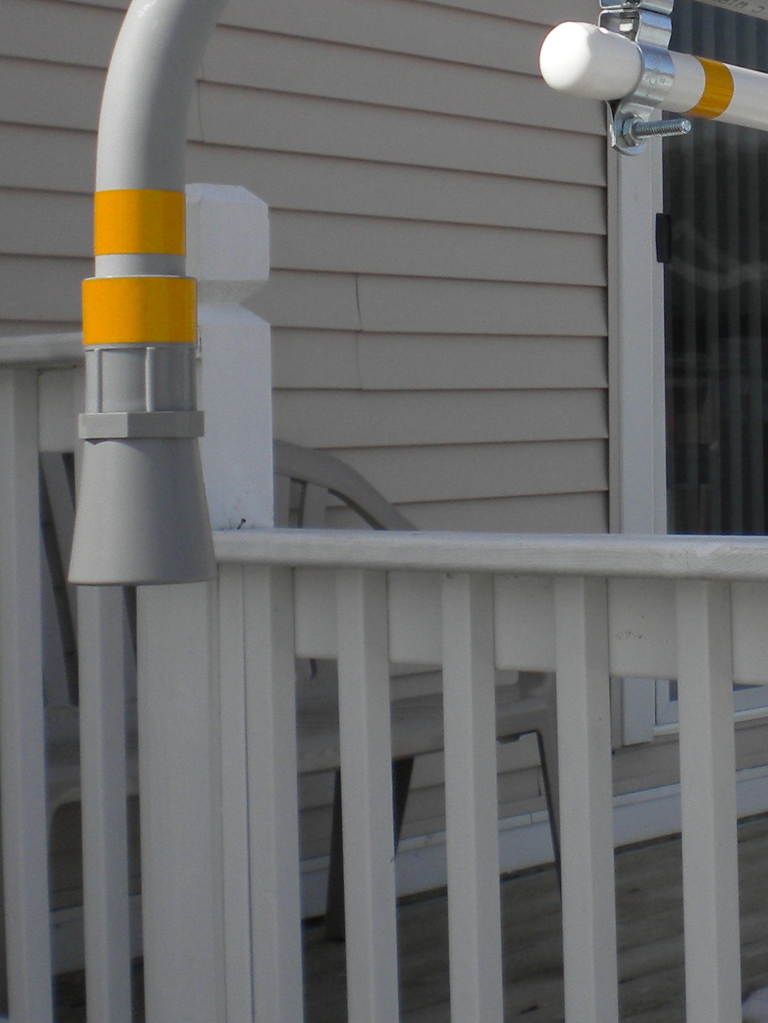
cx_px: 790
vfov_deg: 25.0
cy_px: 251
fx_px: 2277
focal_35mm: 77
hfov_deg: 18.6
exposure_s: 1/747
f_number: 4.6
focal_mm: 6.3
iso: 80
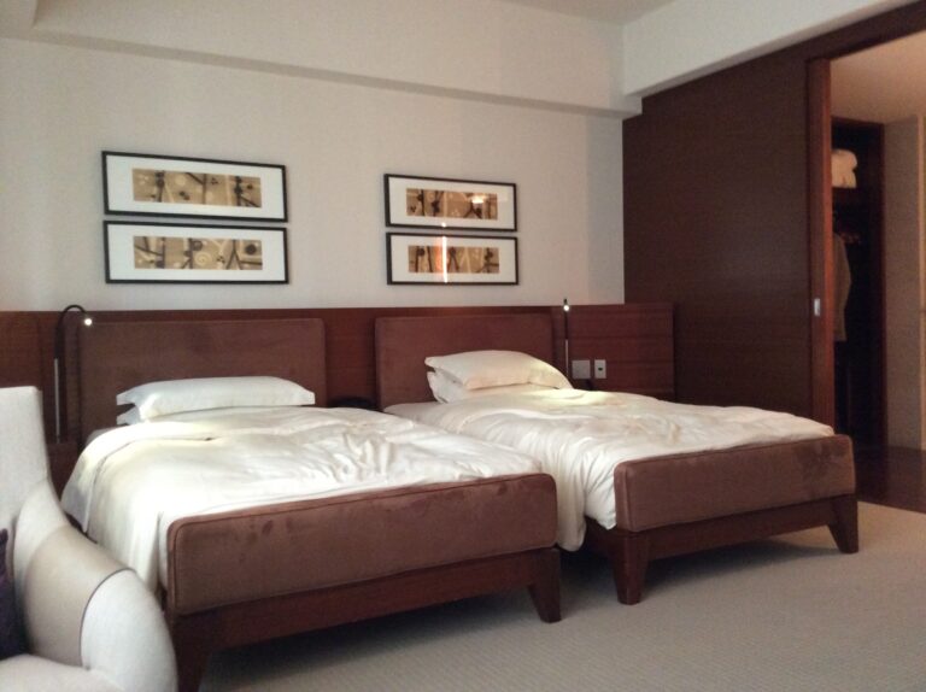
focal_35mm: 33
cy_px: 346
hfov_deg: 55.4
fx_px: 882
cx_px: 463
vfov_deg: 42.9
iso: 250
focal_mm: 3.3
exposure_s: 1/24
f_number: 2.4
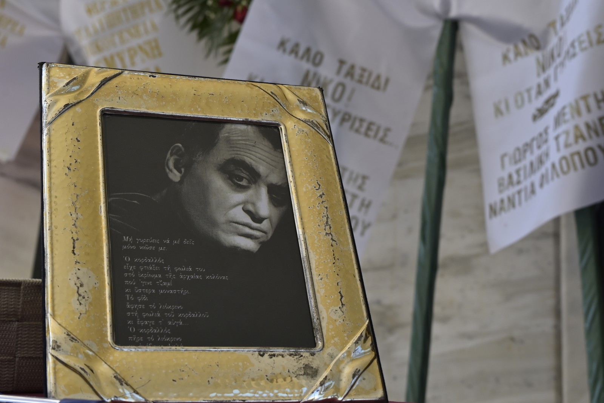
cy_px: 202
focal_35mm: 61
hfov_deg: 32.9
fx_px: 1023
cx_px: 302
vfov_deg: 22.3
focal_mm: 41
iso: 160
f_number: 8
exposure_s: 1/200
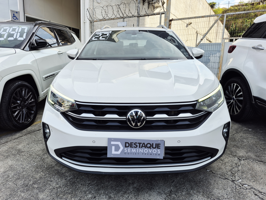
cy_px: 100
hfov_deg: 73.9
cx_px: 133
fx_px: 177
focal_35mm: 23
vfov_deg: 58.9
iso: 25
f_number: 1.8
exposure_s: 1/812
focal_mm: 5.4
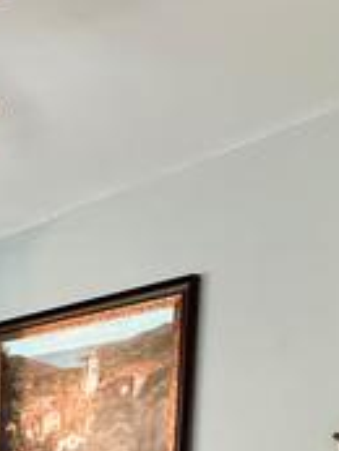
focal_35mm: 62
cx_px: -235
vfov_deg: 27.6
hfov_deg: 19.2
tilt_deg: -3.5
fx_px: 809
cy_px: 534
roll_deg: -1.2
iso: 800
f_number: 2.2
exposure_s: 1/60
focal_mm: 2.22
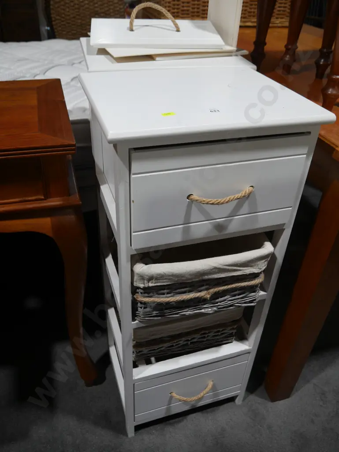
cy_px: 226
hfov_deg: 49.8
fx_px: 365
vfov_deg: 63.4
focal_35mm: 28
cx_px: 170
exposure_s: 1/100
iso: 200
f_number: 4
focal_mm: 14
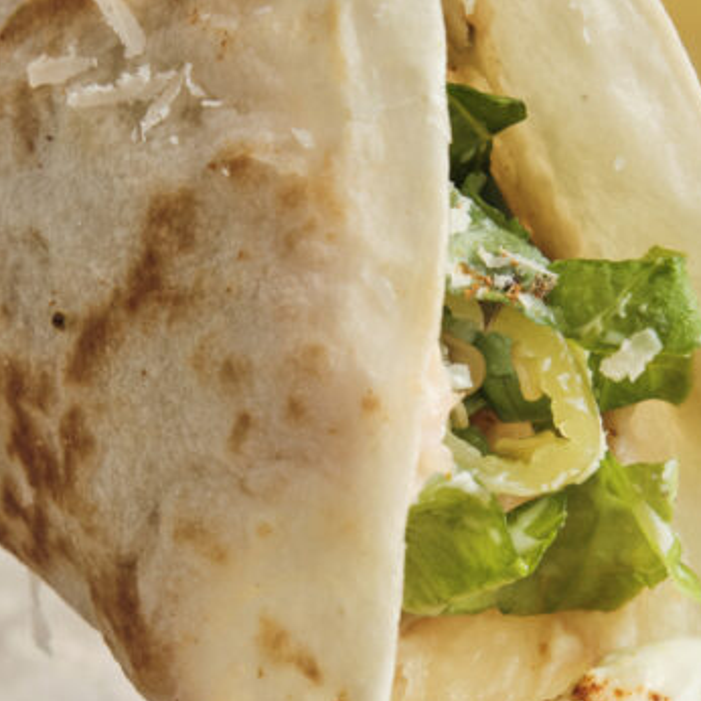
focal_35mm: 161
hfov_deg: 10.9
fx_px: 3689
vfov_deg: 10.8
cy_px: 581
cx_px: 352
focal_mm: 42.9
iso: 250
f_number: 9
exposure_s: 1/15
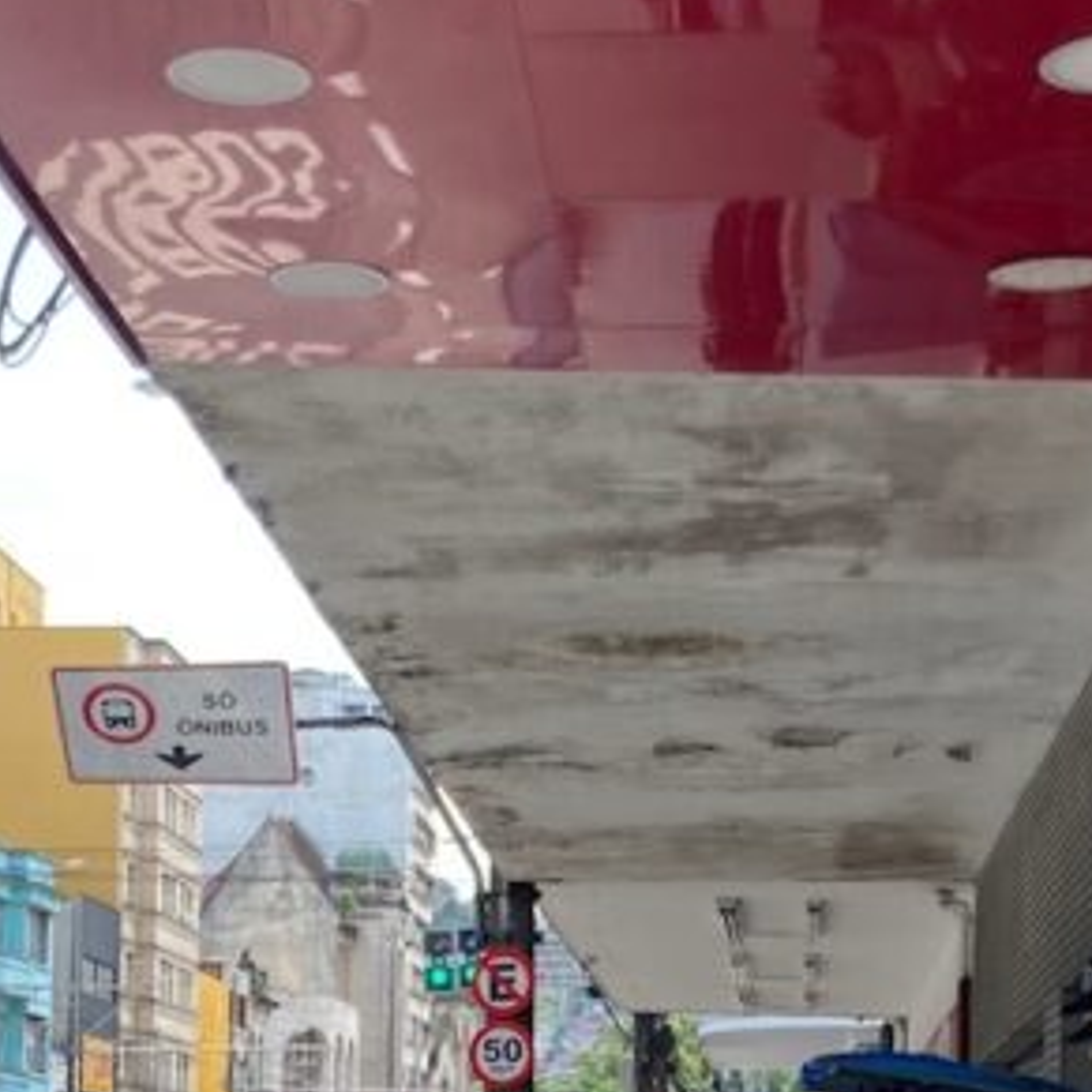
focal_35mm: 87
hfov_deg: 19.9
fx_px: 3105
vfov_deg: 19.2
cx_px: 353
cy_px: 1152
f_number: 1.8
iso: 20
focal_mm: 3.99
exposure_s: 1/314
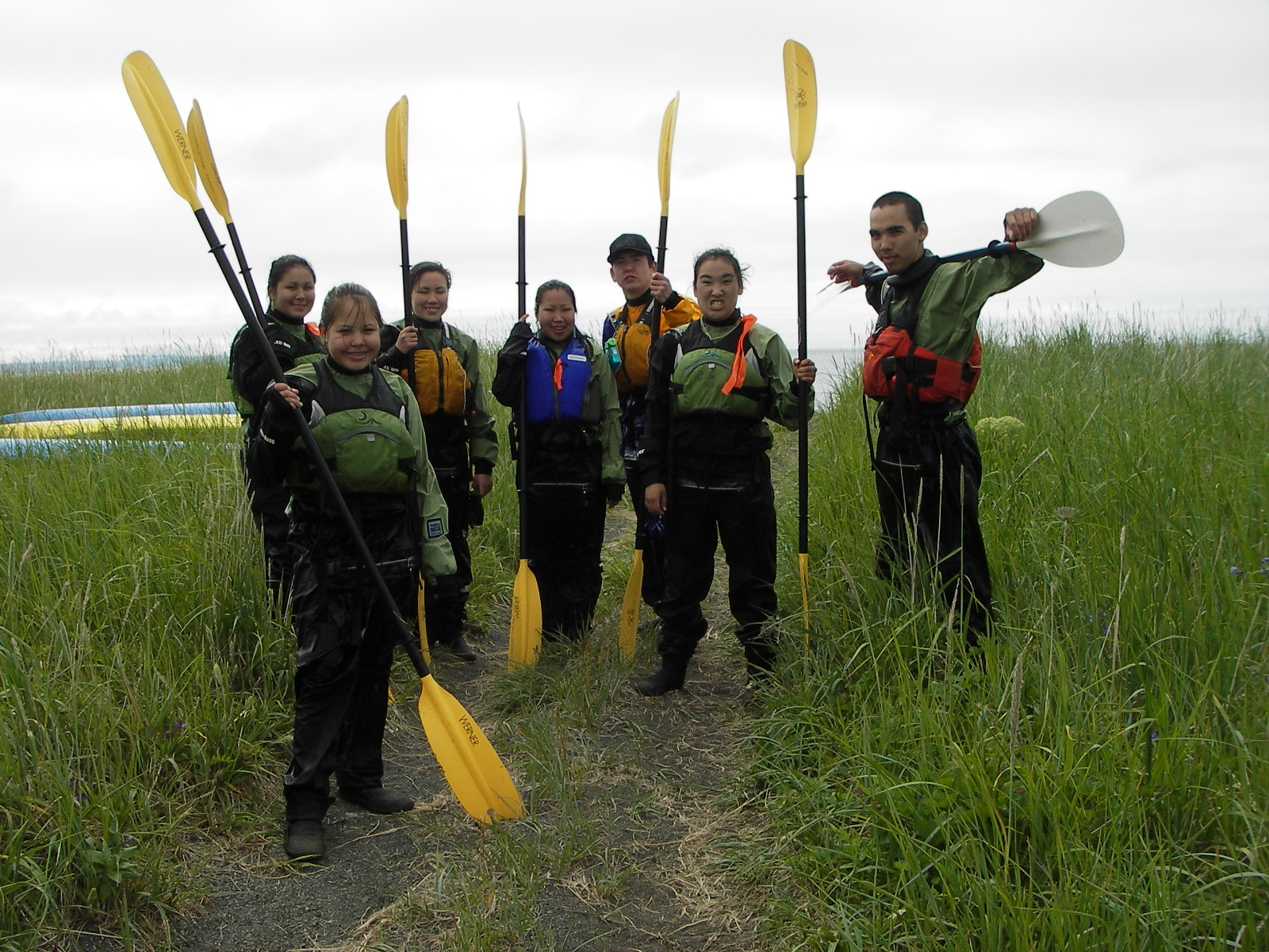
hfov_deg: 49.0
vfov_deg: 37.7
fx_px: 1393
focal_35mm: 38
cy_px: 476
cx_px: 634
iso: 50
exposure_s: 1/200
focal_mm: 6.3
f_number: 6.6
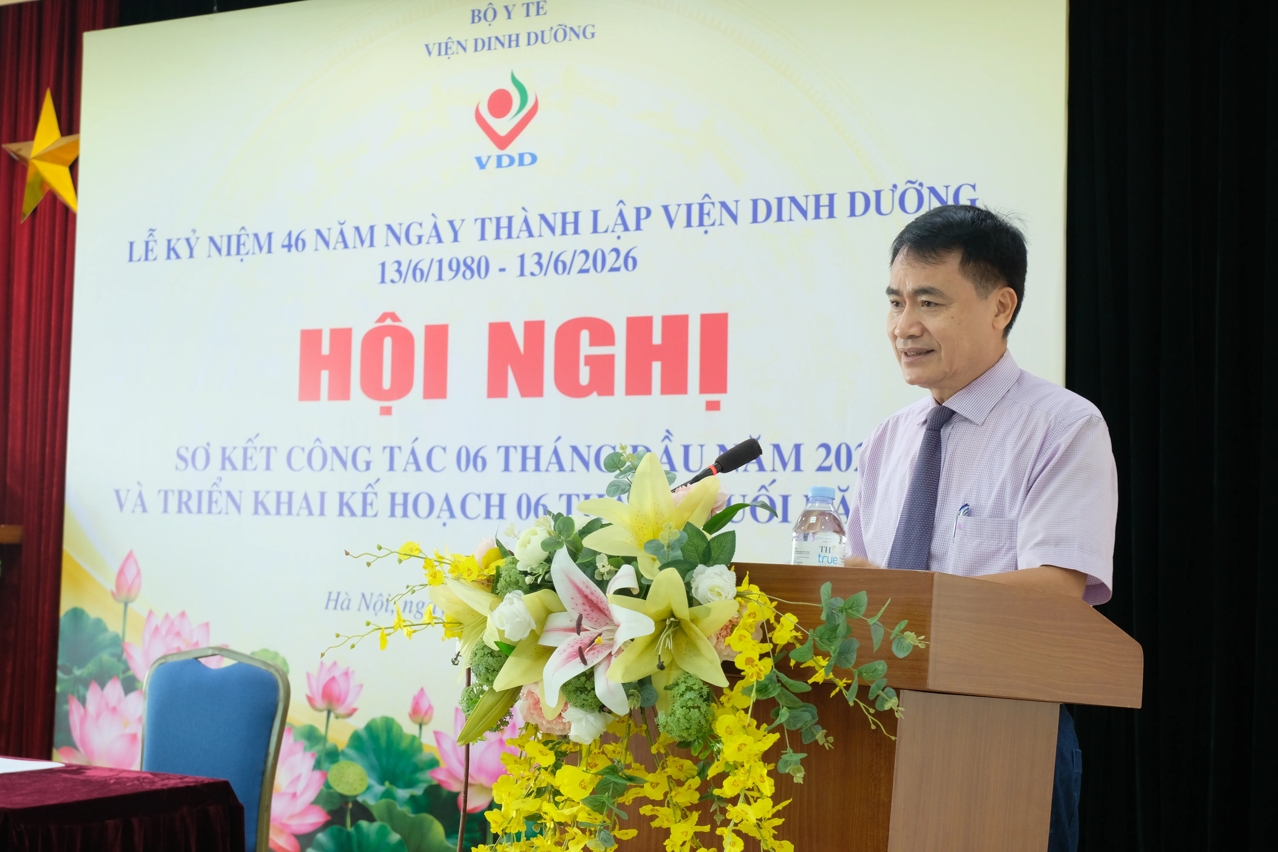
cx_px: 639
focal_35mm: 59
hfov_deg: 33.9
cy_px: 426
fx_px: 2094
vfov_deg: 23.0
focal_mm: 39.6
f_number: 5.6
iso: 1250
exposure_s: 1/30
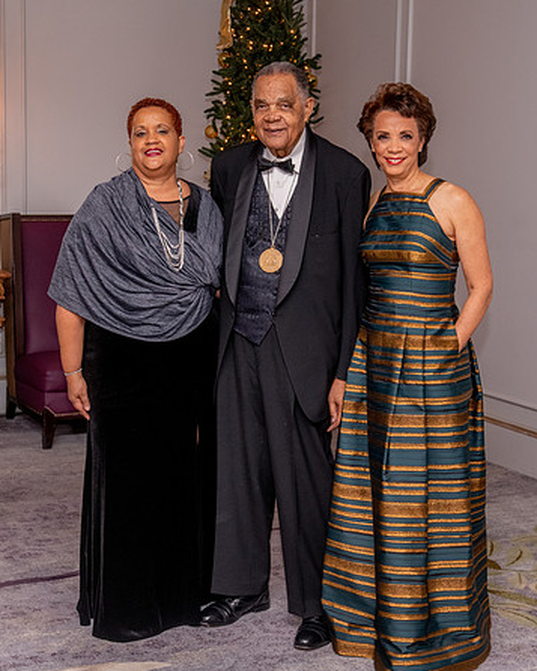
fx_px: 1211
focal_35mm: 61
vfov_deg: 30.9
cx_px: 260
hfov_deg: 25.0
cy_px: 309
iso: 1000
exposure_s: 1/80
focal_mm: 40
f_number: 6.3
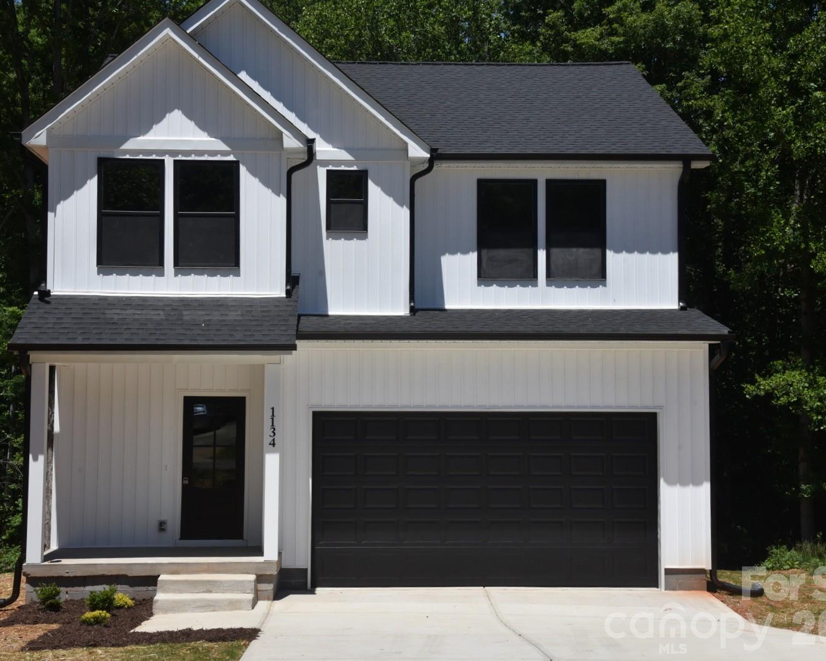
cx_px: 400
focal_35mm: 52
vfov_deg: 29.1
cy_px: 330
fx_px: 1271
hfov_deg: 36.0
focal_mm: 46
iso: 640
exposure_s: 1/640
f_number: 13
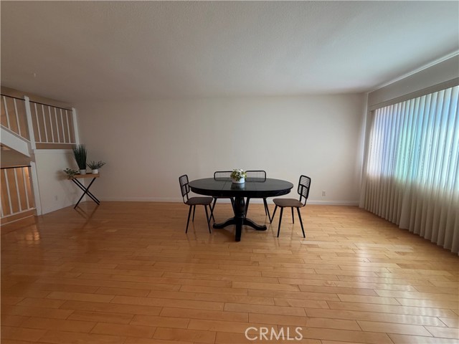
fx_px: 186
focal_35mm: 14
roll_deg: +0.2
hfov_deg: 102.1
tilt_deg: -5.8
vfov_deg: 85.7
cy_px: 172
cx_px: 230
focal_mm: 2.22
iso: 160
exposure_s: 1/120
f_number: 2.2
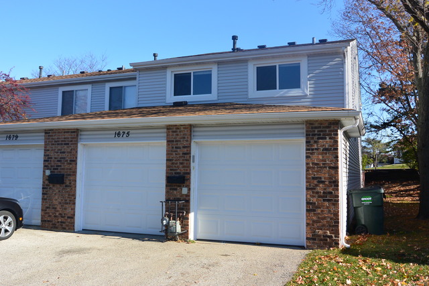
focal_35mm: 35
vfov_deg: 37.9
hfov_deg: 54.4
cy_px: 143
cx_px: 214
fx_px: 417
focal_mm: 13.1
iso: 160
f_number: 4.5
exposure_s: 1/640
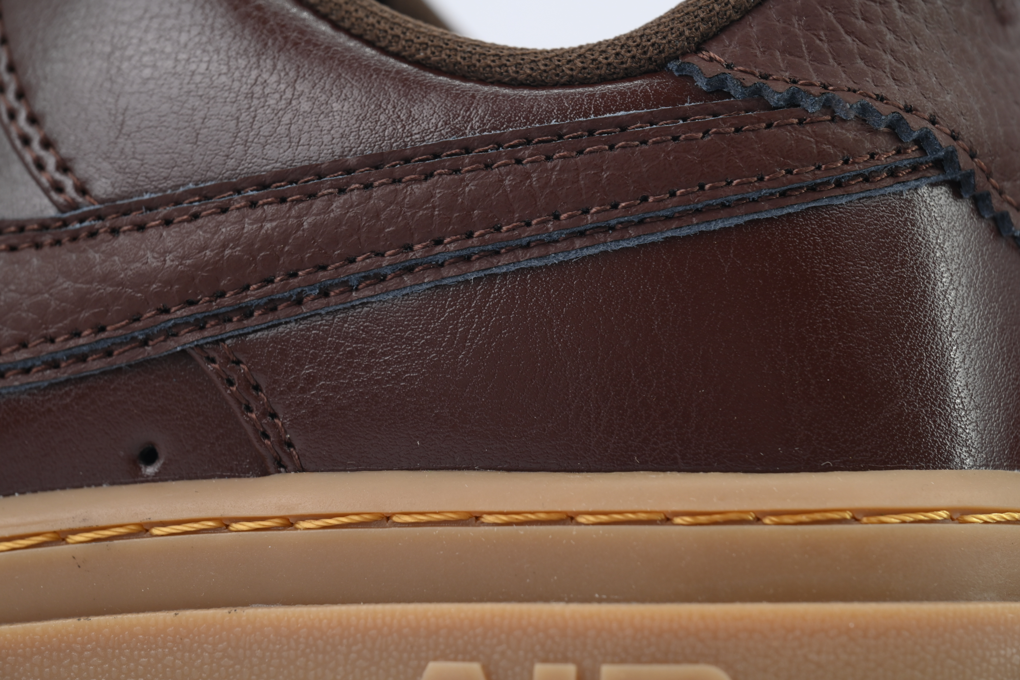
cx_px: 510
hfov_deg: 18.6
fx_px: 3116
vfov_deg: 12.5
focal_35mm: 110
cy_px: 340
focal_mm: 110
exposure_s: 1/100
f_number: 10
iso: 400
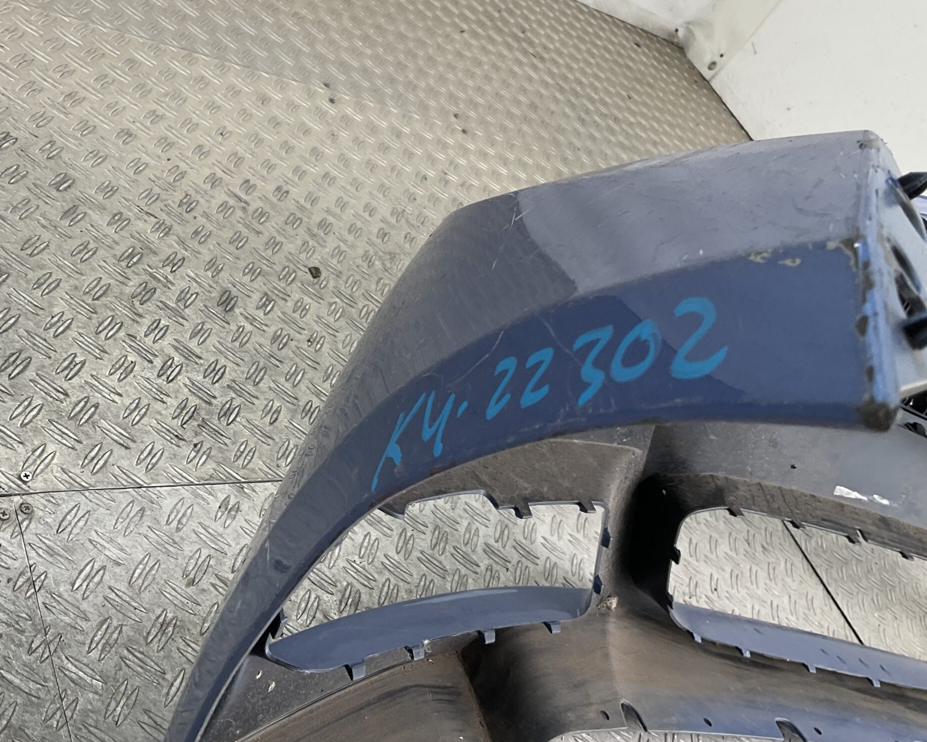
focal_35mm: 39
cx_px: 412
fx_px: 1070
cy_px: 300
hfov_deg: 46.8
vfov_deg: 38.1
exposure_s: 1/120
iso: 16
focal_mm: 3
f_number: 1.8
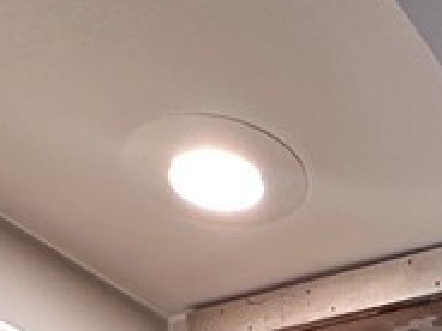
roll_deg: +0.7
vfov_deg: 12.5
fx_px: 996
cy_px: 890
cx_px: 471
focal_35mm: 78
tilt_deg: -4.5
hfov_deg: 23.6
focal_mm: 2.22
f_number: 2.2
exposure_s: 1/60
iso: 250
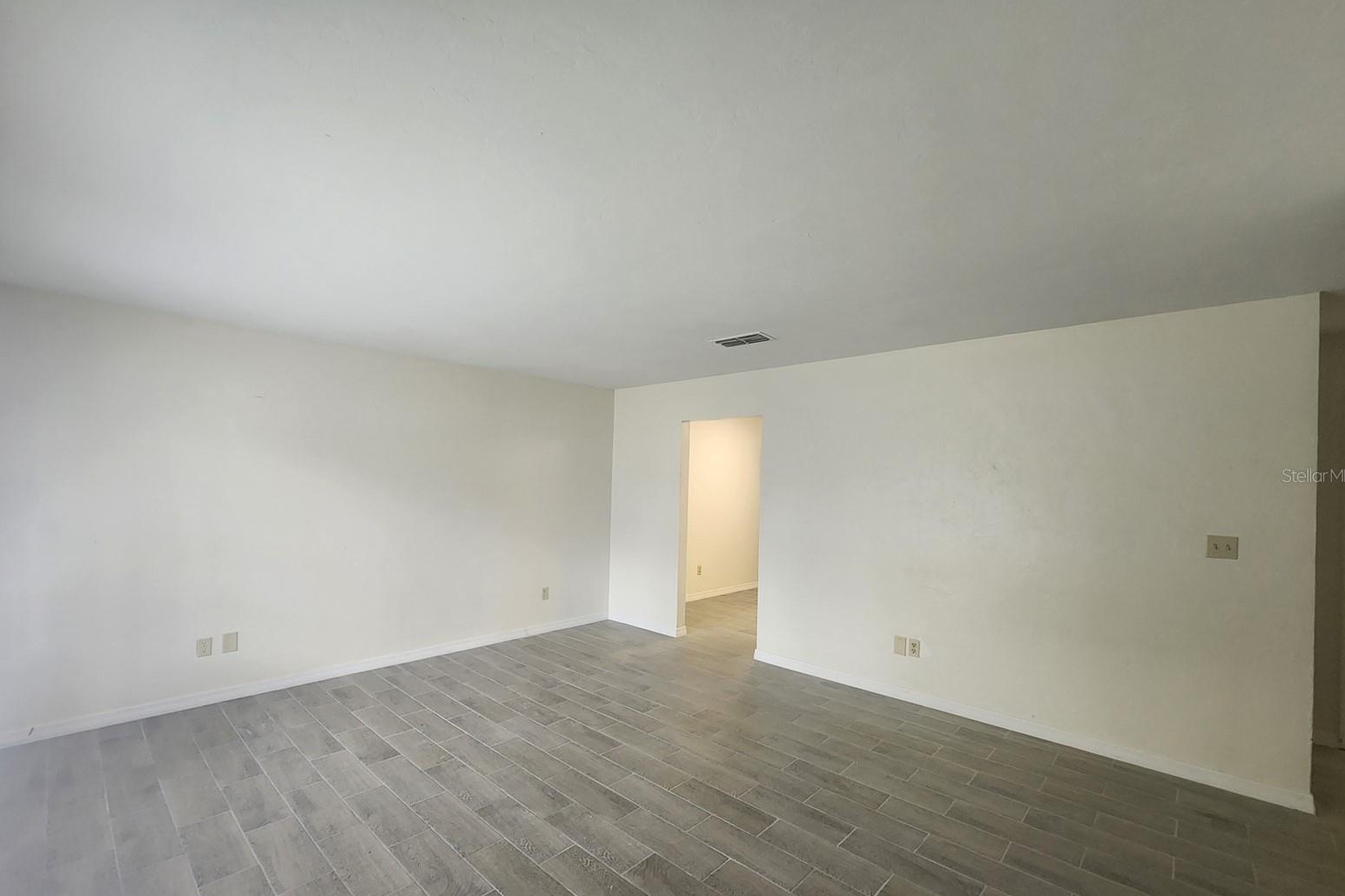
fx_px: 523
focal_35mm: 14
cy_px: 475
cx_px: 668
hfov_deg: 104.3
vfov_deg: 81.1
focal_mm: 2.2
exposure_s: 1/60
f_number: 2.2
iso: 250
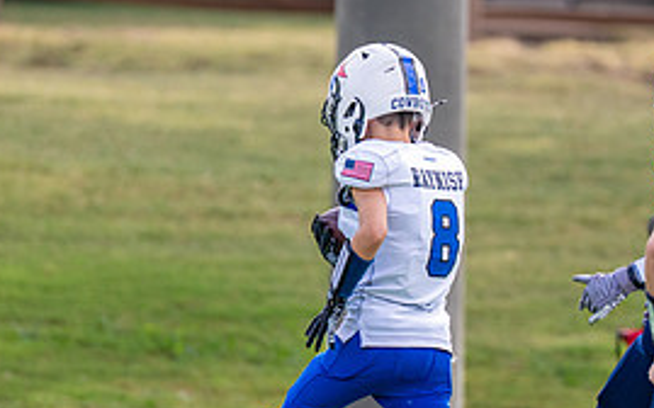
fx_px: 10941
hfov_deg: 3.4
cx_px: 399
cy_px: 223
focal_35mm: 614
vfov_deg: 2.1
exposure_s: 1/2500
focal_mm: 200
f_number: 2.8
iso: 400
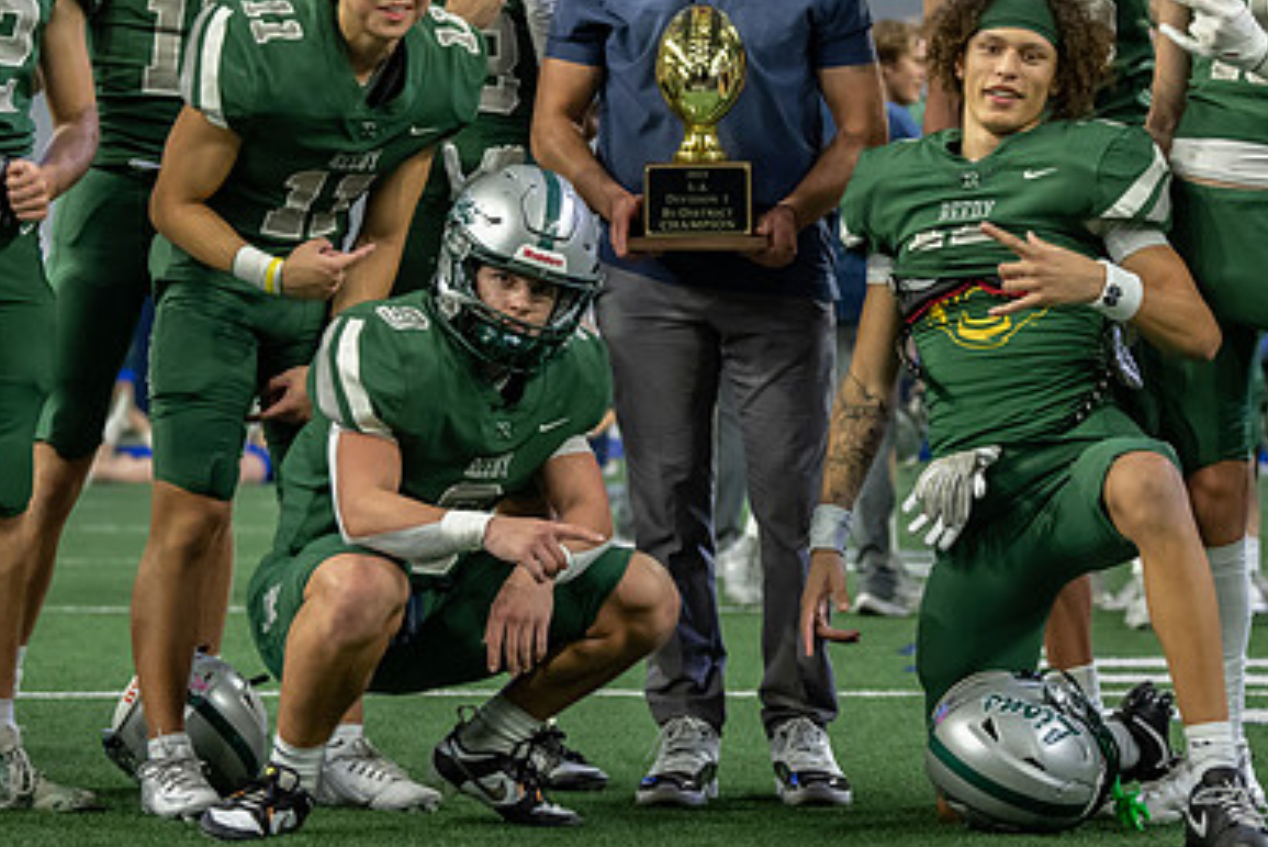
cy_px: 198
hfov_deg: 13.2
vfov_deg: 8.8
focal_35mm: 156
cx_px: 620
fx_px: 5496
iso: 1600
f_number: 2.8
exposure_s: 1/320
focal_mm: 70
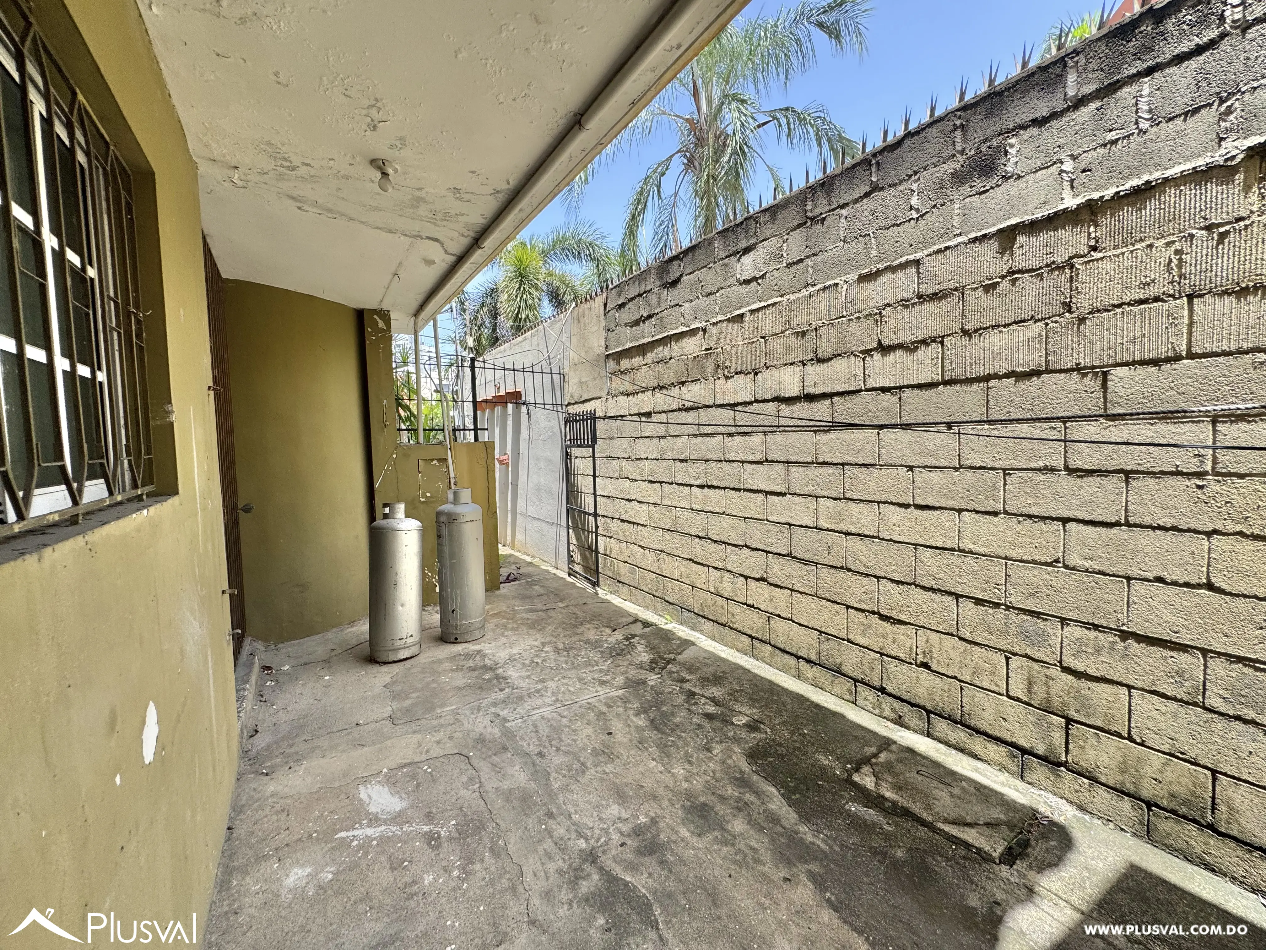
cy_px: 475
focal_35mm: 14
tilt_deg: -4.2
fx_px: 512
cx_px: 633
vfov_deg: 85.7
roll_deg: +1.5
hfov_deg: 102.1
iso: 40
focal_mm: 2.22
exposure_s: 1/541
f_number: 2.2
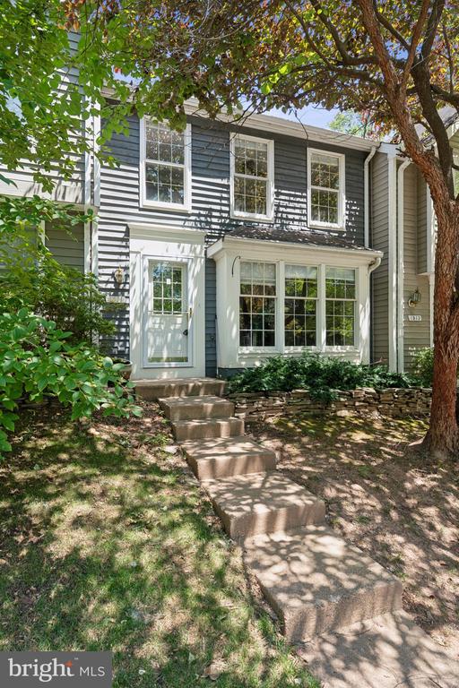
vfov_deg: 79.9
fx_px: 411
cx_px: 230
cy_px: 344
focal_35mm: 22
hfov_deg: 58.3
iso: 100
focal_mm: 21.5
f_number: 8
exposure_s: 1/40
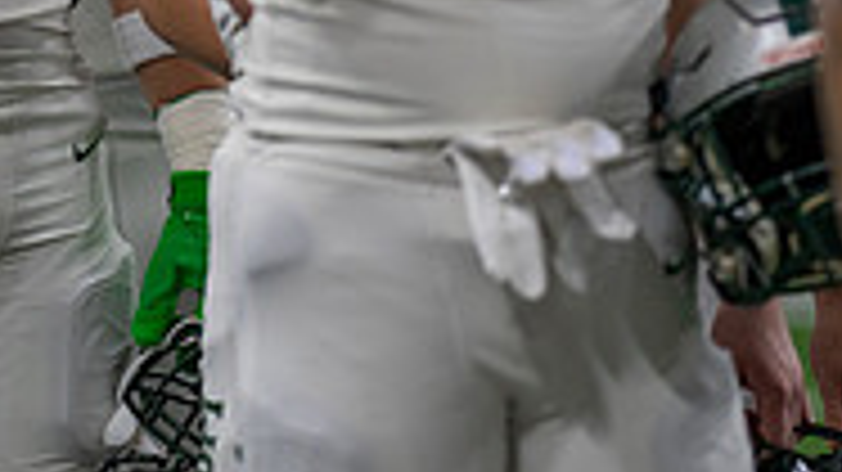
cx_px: -140
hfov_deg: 4.6
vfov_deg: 2.6
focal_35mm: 471
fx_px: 10511
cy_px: -342
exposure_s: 1/640
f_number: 2
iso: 400
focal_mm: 135
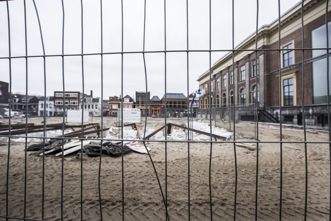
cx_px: 166
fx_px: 156
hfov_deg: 93.3
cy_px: 110
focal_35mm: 17
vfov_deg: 70.5
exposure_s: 1/320
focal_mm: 17
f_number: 5
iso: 400
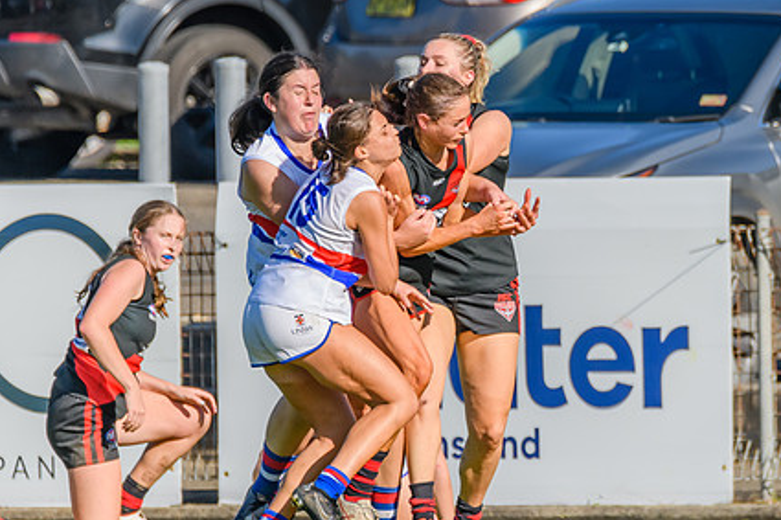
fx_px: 28906
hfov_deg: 1.5
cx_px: 718
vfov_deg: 1.0
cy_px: 310
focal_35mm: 1333
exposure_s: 1/1600
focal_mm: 600
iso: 640
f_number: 8
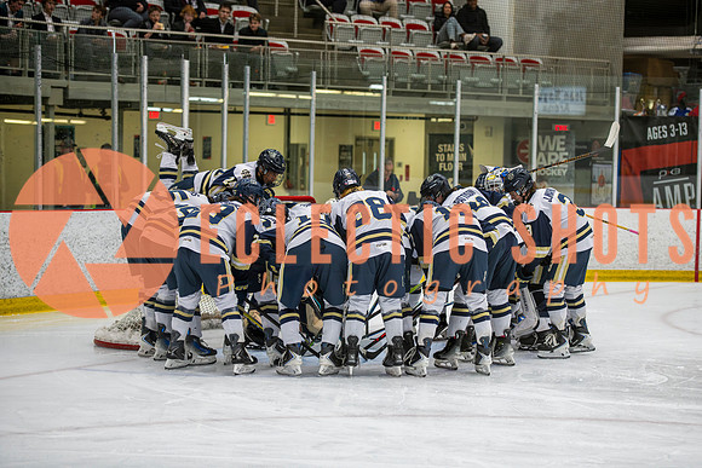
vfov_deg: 14.3
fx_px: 1864
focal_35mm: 96
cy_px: 234
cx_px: 373
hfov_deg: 21.3
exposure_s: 1/640
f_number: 3.2
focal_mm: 90
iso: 2000
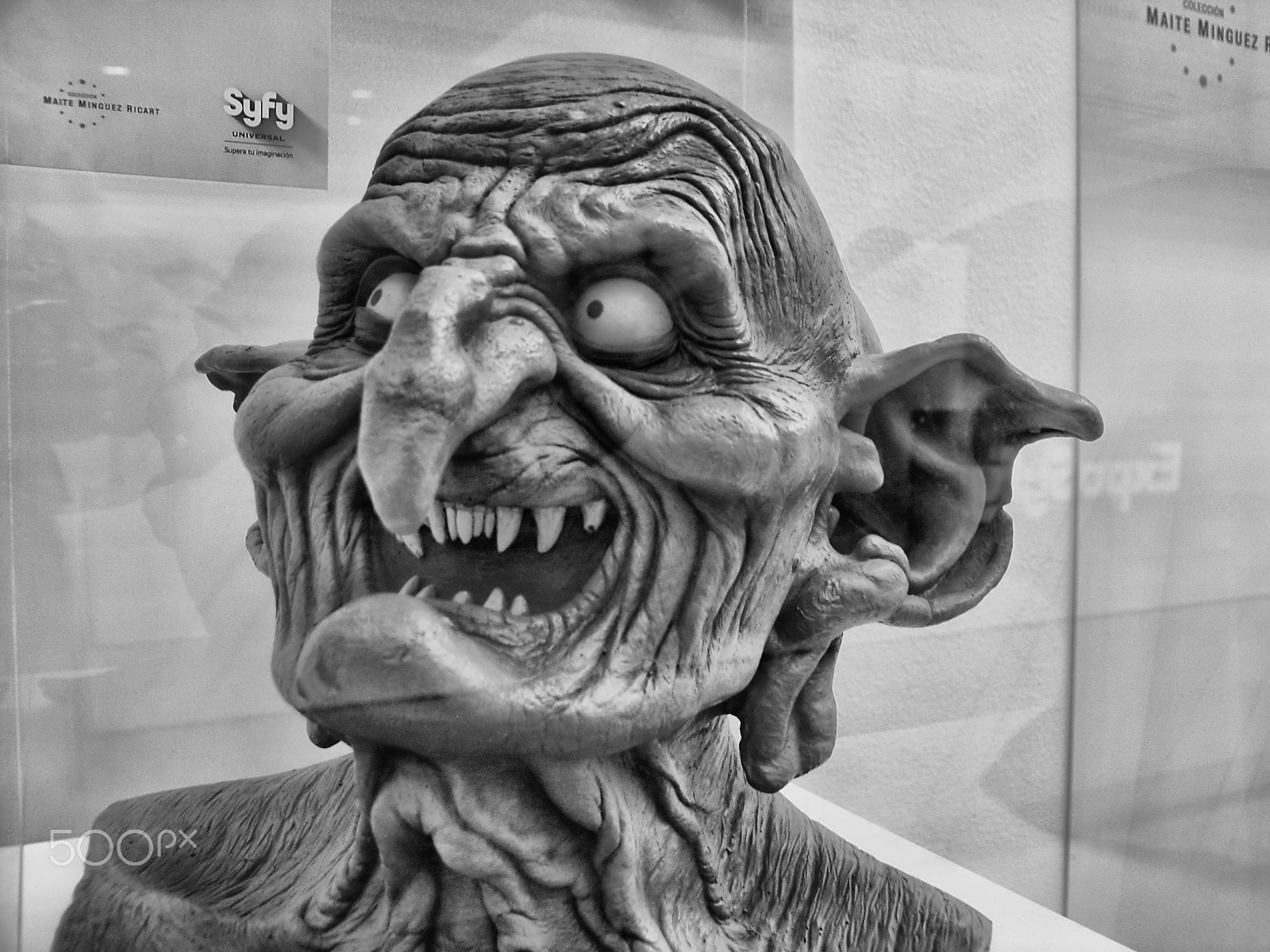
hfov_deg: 52.6
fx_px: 1284
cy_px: 476
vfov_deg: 40.7
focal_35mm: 35
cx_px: 635
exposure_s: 1/30
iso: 64
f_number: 2.2
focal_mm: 9
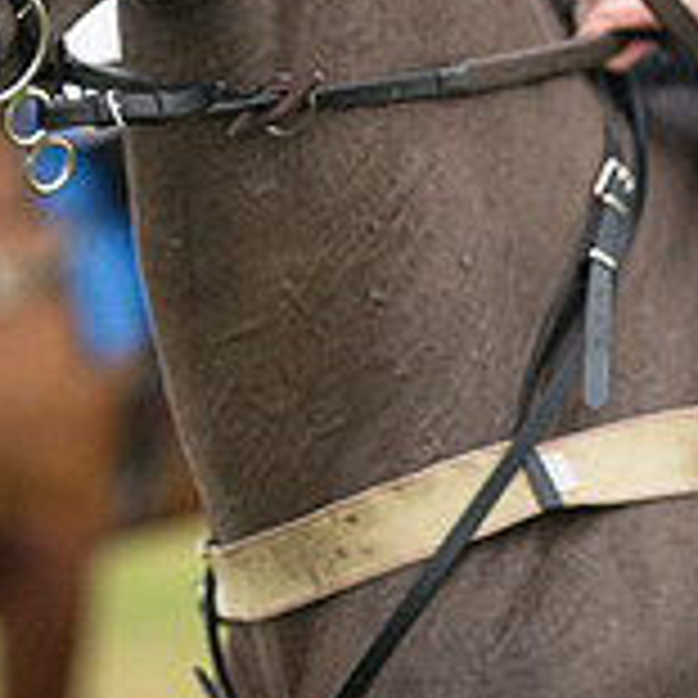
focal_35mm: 501
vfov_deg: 3.5
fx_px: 11429
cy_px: -95
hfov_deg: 3.5
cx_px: 172
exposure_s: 1/1150
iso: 640
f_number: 2.2
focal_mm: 135
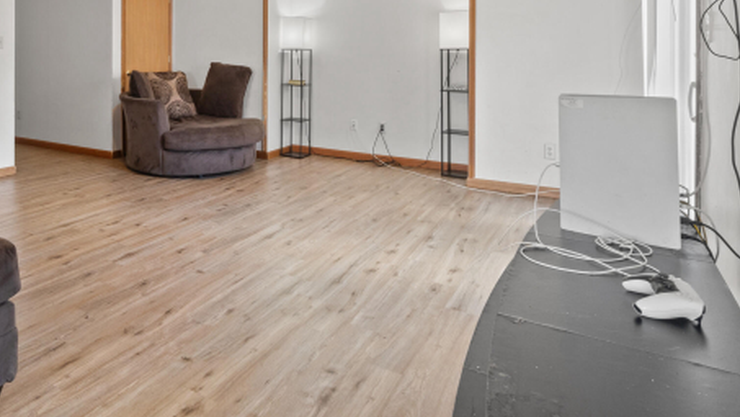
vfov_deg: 41.3
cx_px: 201
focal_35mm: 26
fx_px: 510
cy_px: 51
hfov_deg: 68.1
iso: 400
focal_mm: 10
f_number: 10
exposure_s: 1/2.5
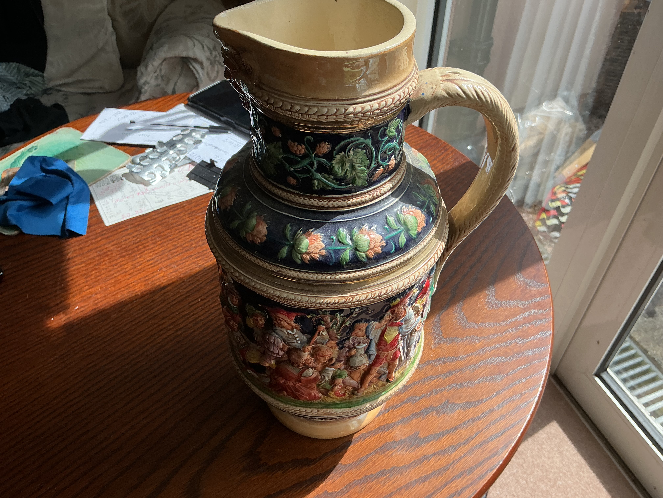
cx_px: 332
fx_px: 555
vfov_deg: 48.2
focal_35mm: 29
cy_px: 249
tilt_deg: -45.8
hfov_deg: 61.7
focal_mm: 3
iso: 25
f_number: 1.8
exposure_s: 1/486
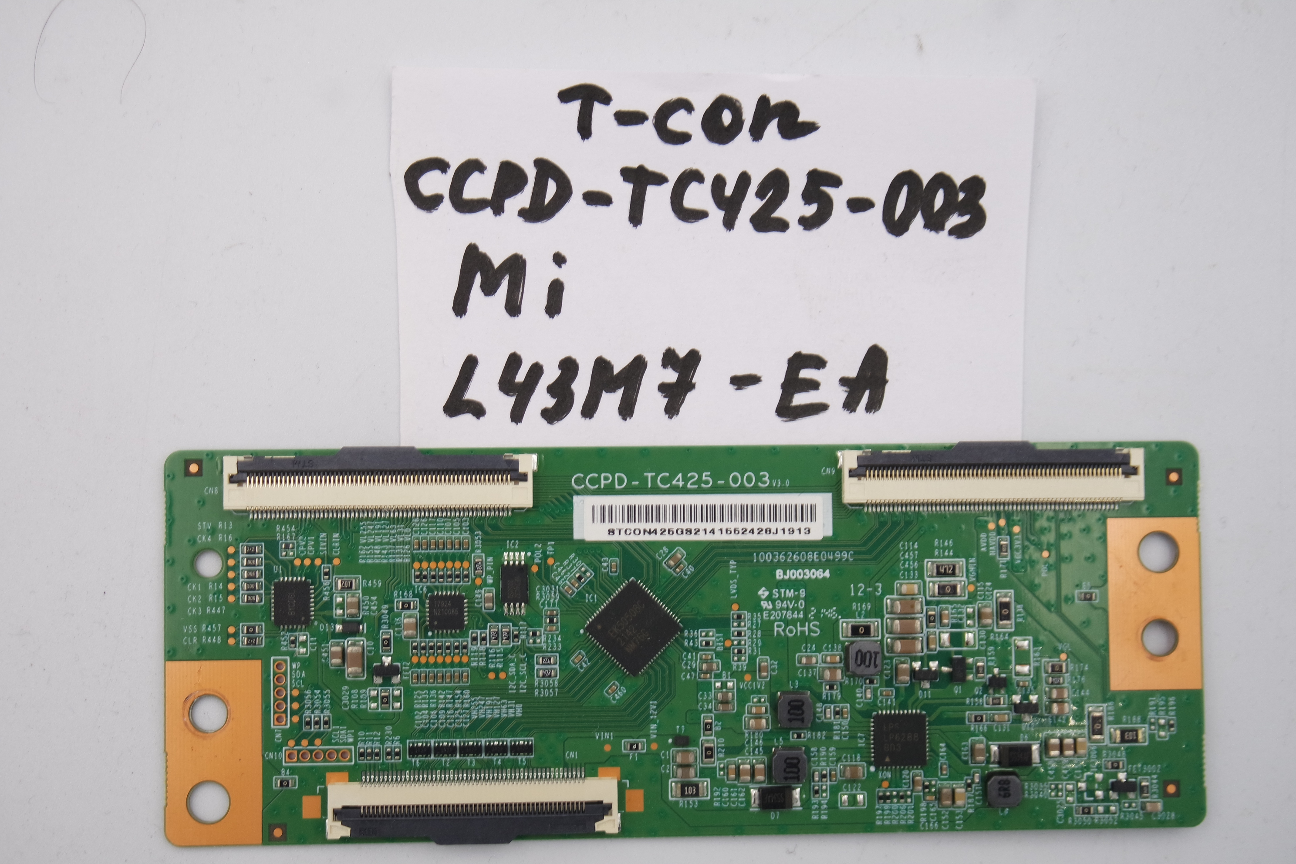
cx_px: 648
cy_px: 432
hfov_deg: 41.1
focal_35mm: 48
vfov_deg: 28.1
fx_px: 1728
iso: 160
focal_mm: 18
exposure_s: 1/125
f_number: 4.5
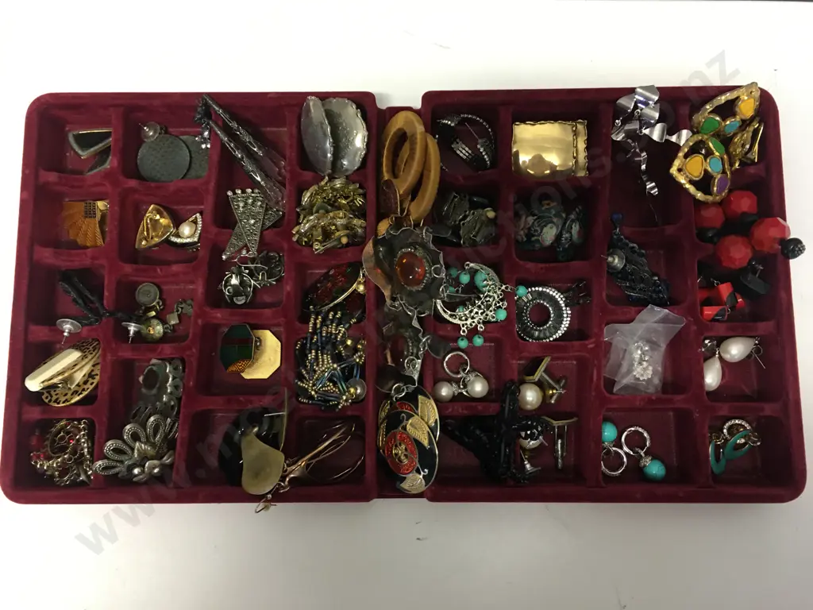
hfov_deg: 61.7
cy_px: 305
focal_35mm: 29
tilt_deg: -81.4
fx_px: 681
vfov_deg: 48.2
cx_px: 406
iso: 80
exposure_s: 1/17
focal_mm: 4.15
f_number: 2.2
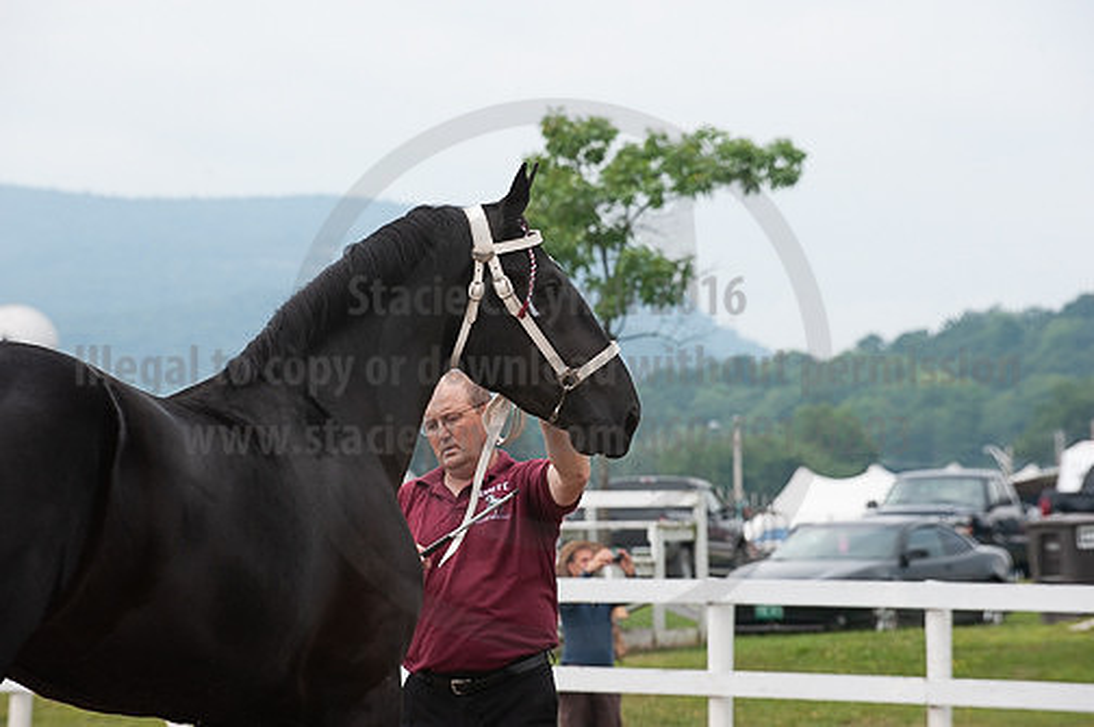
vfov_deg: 6.9
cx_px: 547
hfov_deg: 10.3
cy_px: 364
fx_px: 6072
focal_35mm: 200
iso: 1600
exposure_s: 1/1600
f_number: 5.6
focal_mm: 200
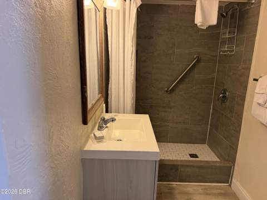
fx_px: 185
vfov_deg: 56.7
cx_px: 134
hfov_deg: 71.7
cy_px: 100
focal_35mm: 24
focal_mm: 6.76
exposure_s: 1/121
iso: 125
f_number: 1.78
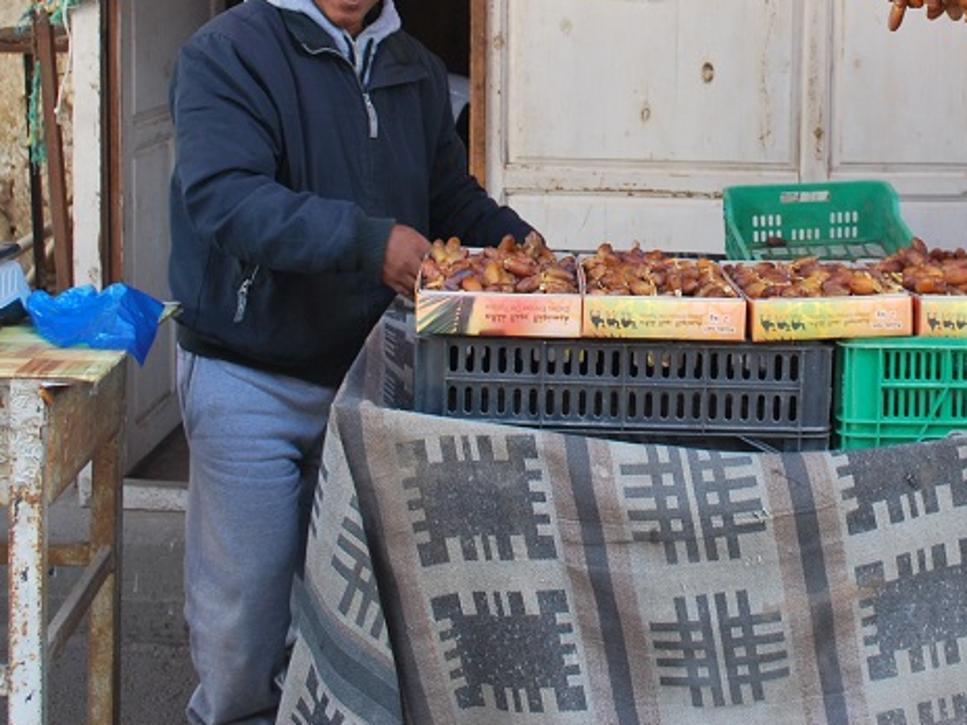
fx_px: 1564
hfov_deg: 33.9
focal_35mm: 56
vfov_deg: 25.1
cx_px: 681
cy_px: 45
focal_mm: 18
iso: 200
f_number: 4.5
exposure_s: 1/80
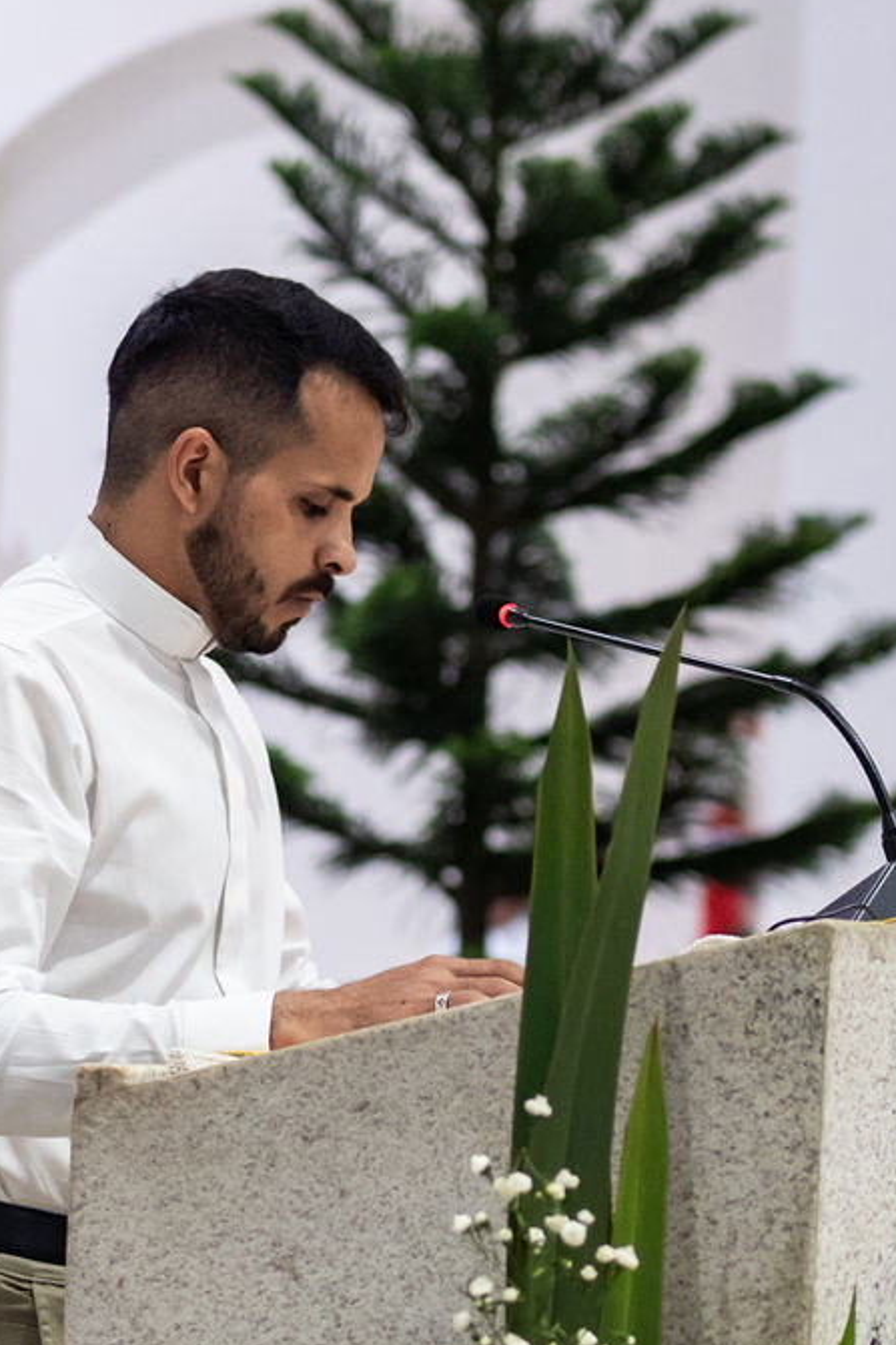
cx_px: 245
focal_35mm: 119
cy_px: 842
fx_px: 4445
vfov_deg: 17.2
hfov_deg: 11.5
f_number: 2
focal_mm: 35
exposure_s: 1/160
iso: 1250
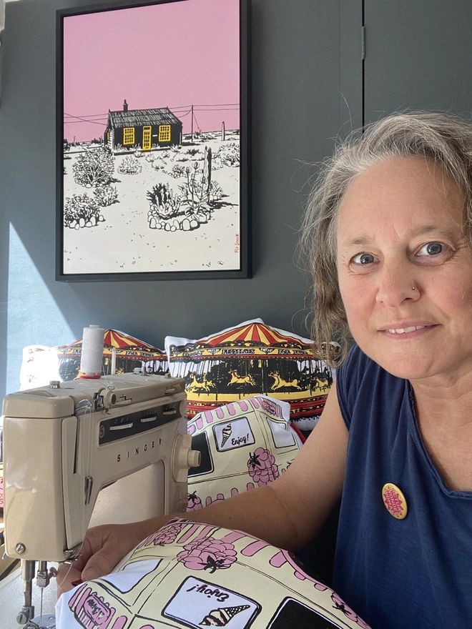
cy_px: 314
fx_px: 545
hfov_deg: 46.8
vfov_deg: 60.0
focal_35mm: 30
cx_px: 236
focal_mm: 2.71
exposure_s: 1/80
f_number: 2.2
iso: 64
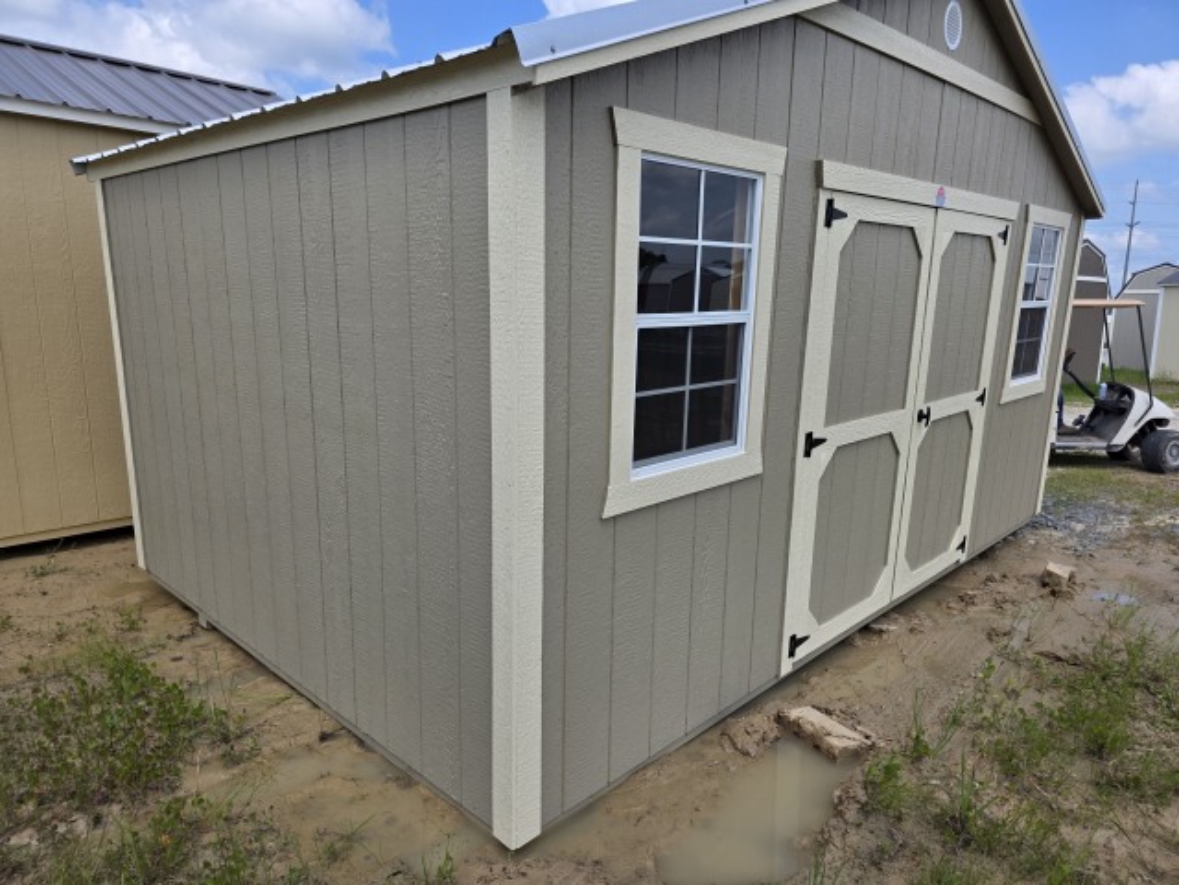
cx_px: 590
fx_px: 783
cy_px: 442
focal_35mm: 23
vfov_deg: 58.9
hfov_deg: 73.9
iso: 80
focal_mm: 6.3
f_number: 1.7
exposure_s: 1/5153
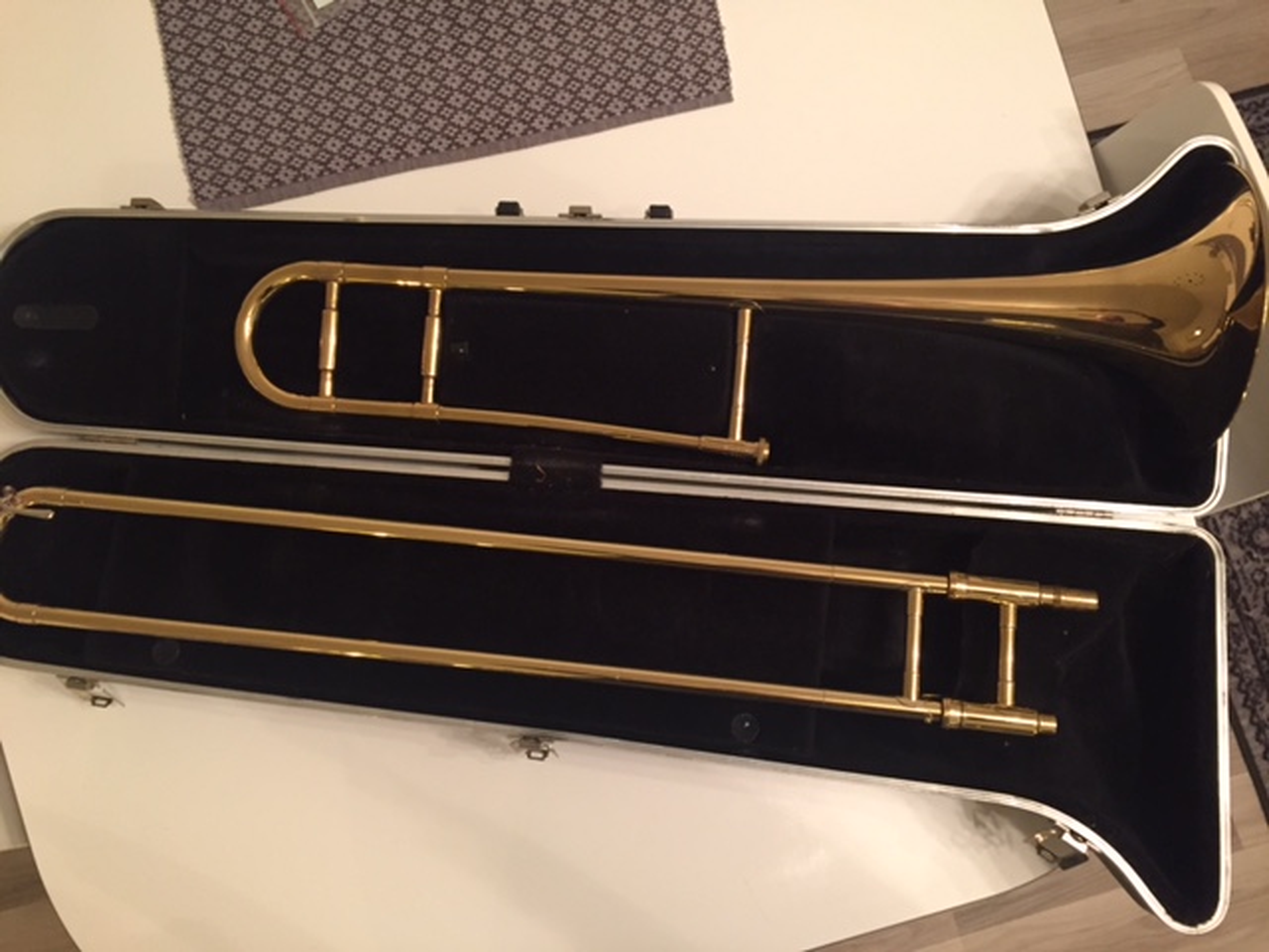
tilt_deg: -79.8
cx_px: 634
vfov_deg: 48.2
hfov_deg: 61.7
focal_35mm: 29
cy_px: 476
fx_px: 1063
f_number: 2.2
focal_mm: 4.15
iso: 250
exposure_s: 1/33
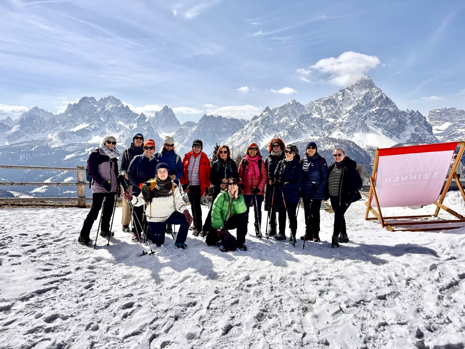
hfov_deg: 71.6
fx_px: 322
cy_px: 174
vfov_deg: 56.8
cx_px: 232
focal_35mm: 24
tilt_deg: -6.5
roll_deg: -0.3
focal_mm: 6.76
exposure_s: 1/7092
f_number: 1.78
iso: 80
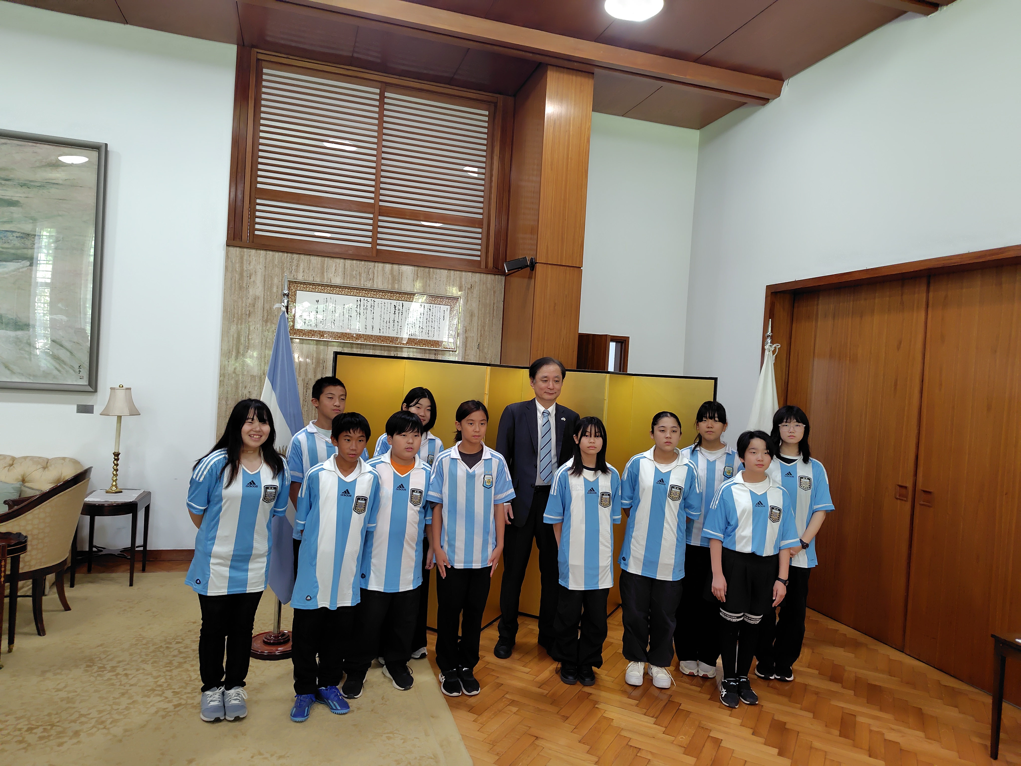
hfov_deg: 73.9
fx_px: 678
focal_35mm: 23
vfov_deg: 58.9
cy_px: 383
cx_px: 510
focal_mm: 5.6
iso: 650
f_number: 1.9
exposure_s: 1/50
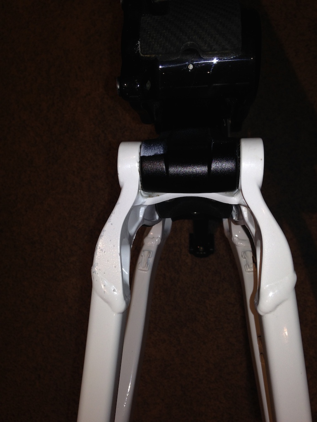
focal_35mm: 33
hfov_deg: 42.9
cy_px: 211
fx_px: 403
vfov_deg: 55.4
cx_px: 158
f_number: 2.4
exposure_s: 1/99
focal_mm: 4.12
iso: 50
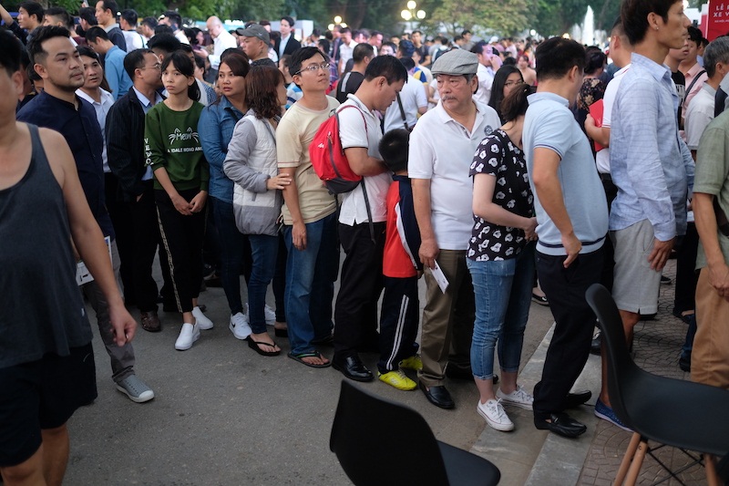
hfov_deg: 54.4
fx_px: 709
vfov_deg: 37.8
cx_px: 364
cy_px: 243
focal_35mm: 35
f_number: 1.6
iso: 500
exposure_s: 1/125
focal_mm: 23
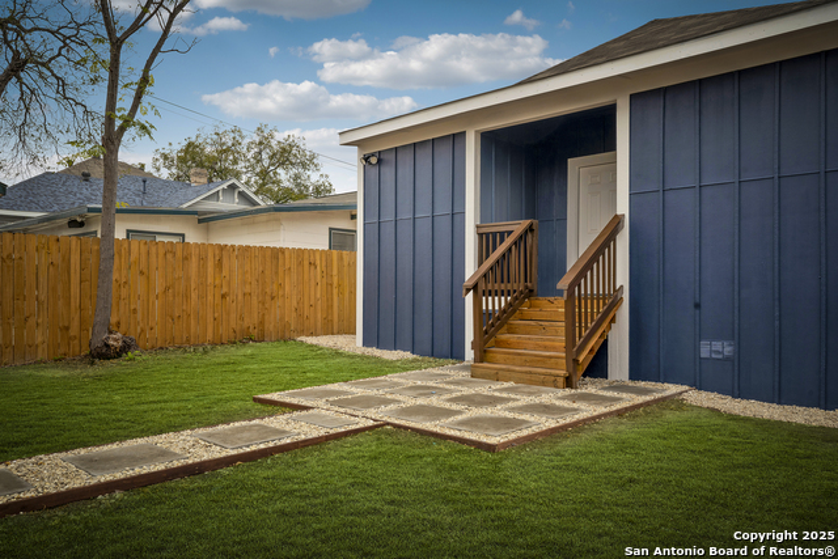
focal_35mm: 28
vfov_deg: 47.2
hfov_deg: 66.4
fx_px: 640
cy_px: 280
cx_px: 419
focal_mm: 27.5
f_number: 11
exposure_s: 1/30
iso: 160
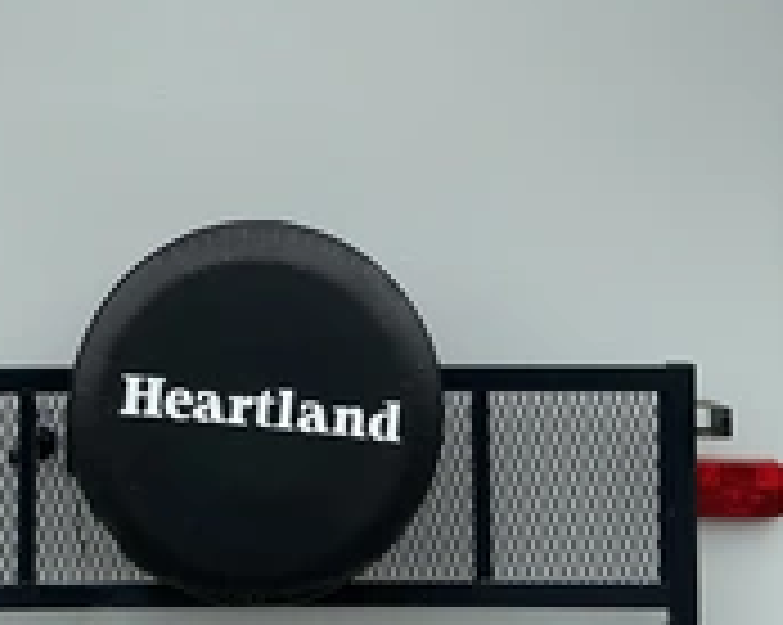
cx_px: 292
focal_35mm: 63
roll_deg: +1.4
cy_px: 184
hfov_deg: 29.9
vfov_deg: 24.0
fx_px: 1459
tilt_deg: +4.2
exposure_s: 1/1168
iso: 25
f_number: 1.8
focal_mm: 3
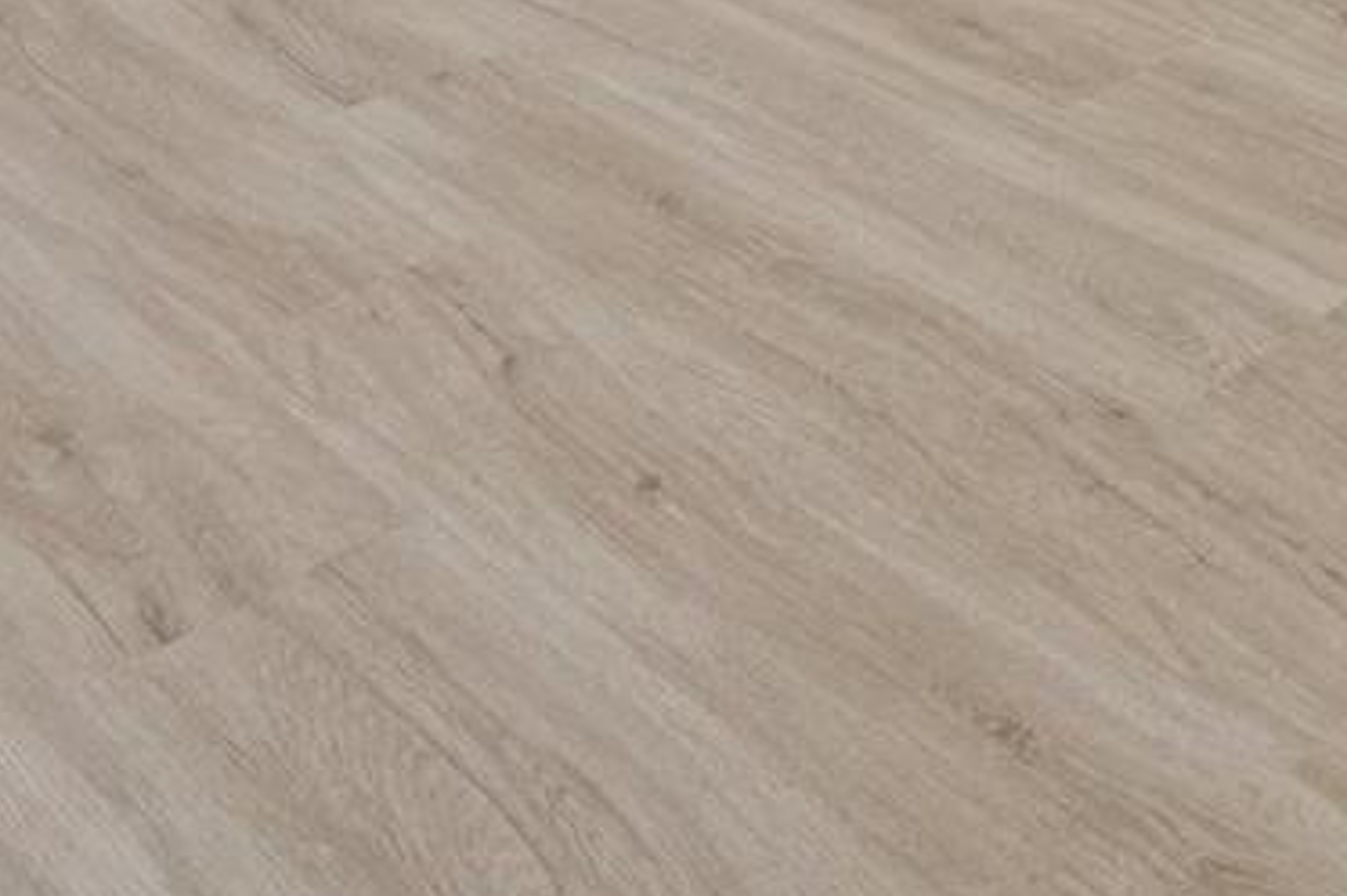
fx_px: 2243
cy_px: -923
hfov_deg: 31.5
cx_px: 1268
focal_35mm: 60
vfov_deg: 16.7
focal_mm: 14
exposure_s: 1/3
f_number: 8
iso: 200
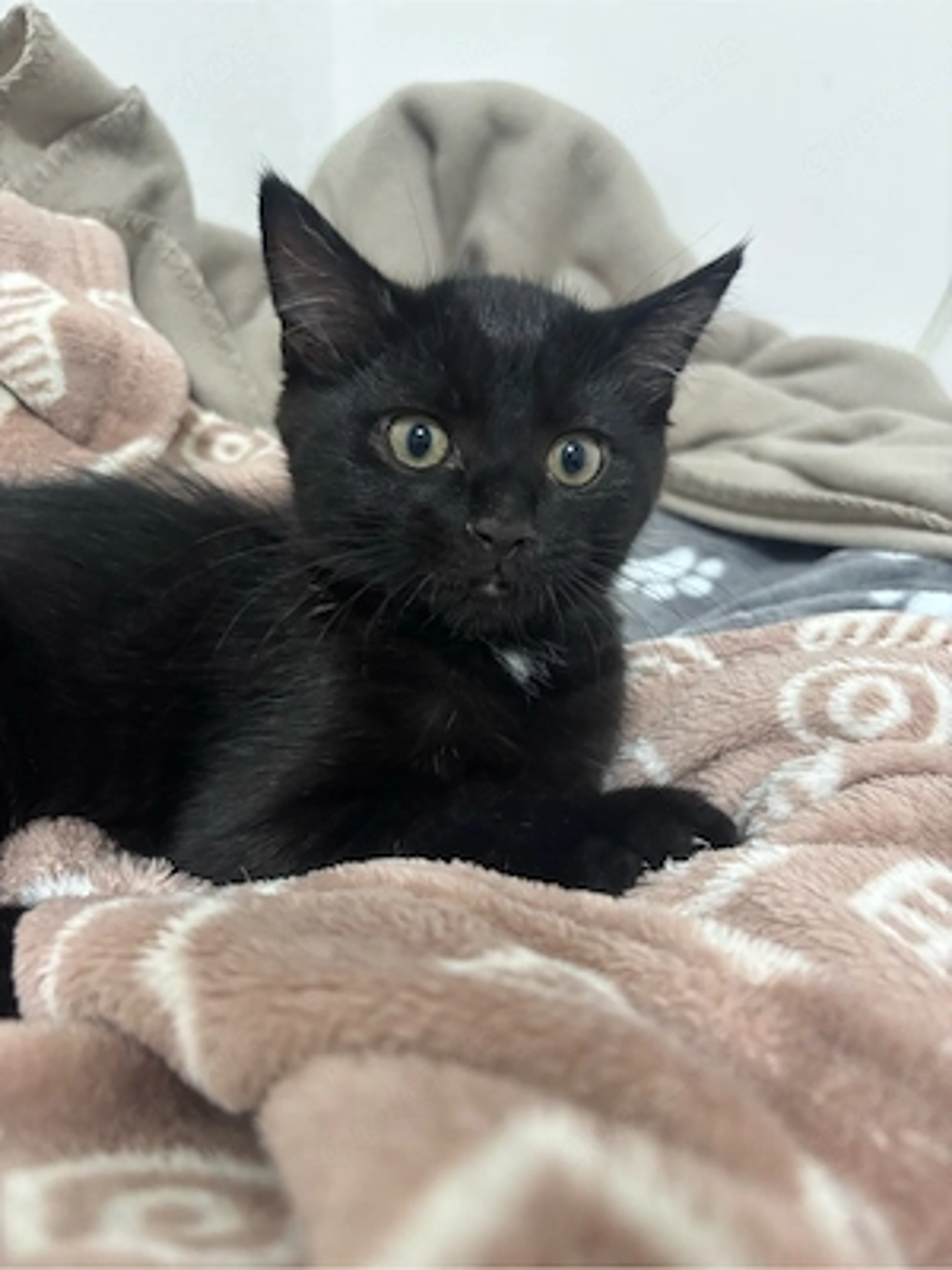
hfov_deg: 53.1
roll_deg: -0.8
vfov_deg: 67.3
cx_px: 476
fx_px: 953
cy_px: 635
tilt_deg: -21.9
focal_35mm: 26
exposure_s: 1/50
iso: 500
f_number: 1.6
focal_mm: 5.96
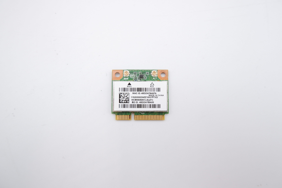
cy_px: 94
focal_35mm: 23
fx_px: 180
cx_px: 141
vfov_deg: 55.1
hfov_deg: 76.1
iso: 800
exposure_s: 1/210
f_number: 5.6
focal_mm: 15
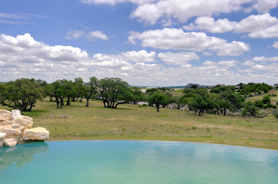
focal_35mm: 30
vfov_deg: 43.4
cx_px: 139
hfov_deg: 62.0
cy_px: 92
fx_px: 231
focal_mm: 30
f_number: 14
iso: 800
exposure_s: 1/250
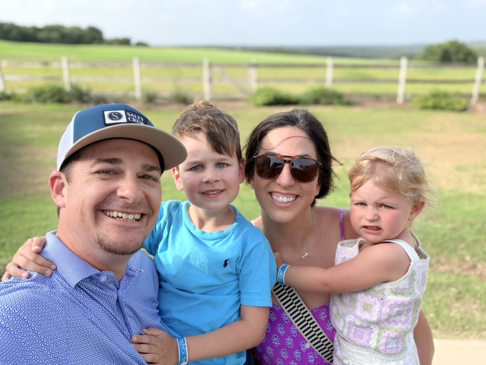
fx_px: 421
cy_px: 182
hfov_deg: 60.0
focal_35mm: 30
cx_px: 243
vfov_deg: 46.8
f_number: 1.9
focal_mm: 2.71
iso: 32
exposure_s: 1/326
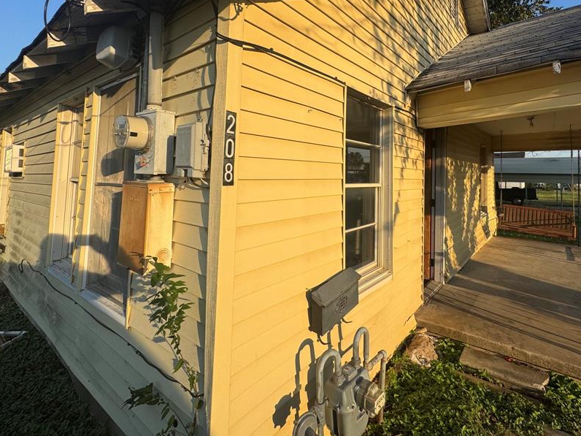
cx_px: 341
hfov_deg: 86.9
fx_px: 302
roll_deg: -0.8
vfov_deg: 70.3
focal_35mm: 18
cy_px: 161
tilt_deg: +2.6
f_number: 2.2
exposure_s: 1/1567
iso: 40
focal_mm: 2.22
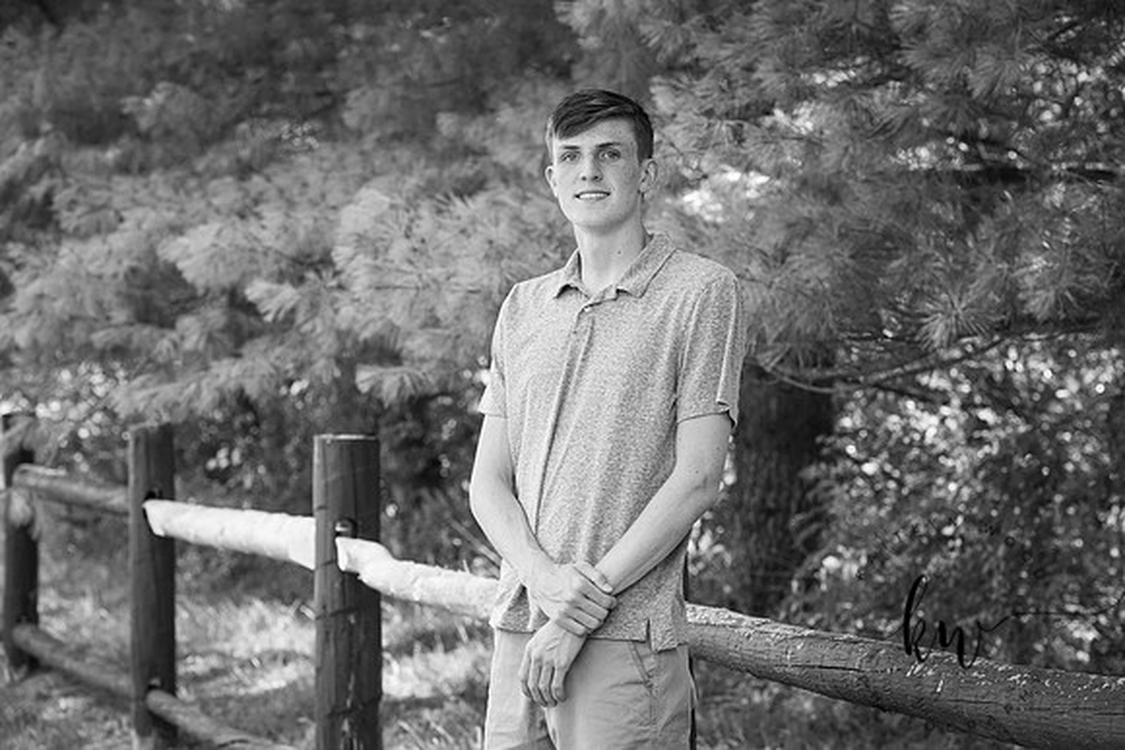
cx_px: 562
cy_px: 375
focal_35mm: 116
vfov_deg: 11.8
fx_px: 3626
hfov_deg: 17.6
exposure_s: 1/200
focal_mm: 116
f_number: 6.3
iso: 500
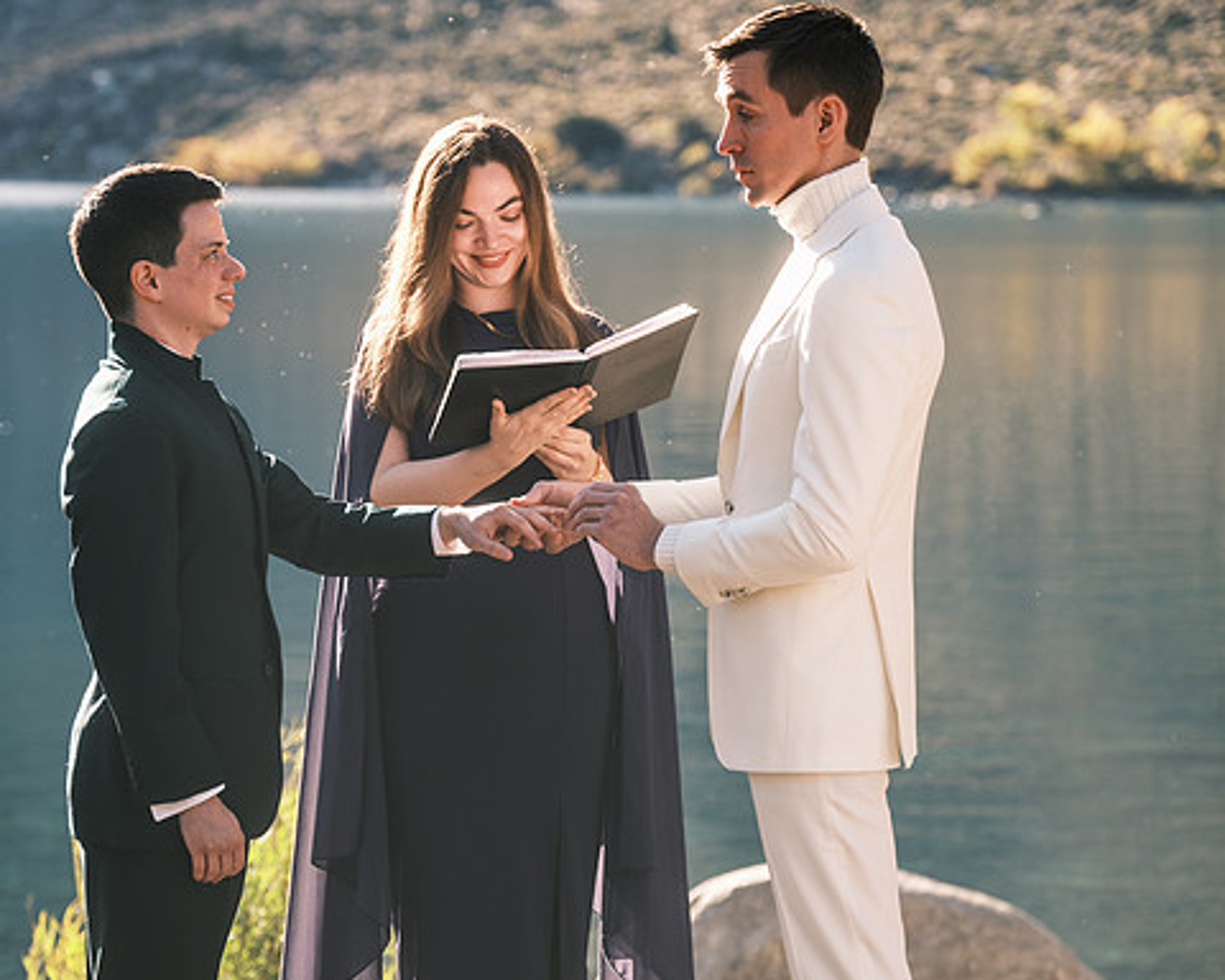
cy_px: 491
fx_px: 5185
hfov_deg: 13.5
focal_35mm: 143
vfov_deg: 10.8
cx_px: 516
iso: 200
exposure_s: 1/340
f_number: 3.6
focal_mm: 83.8
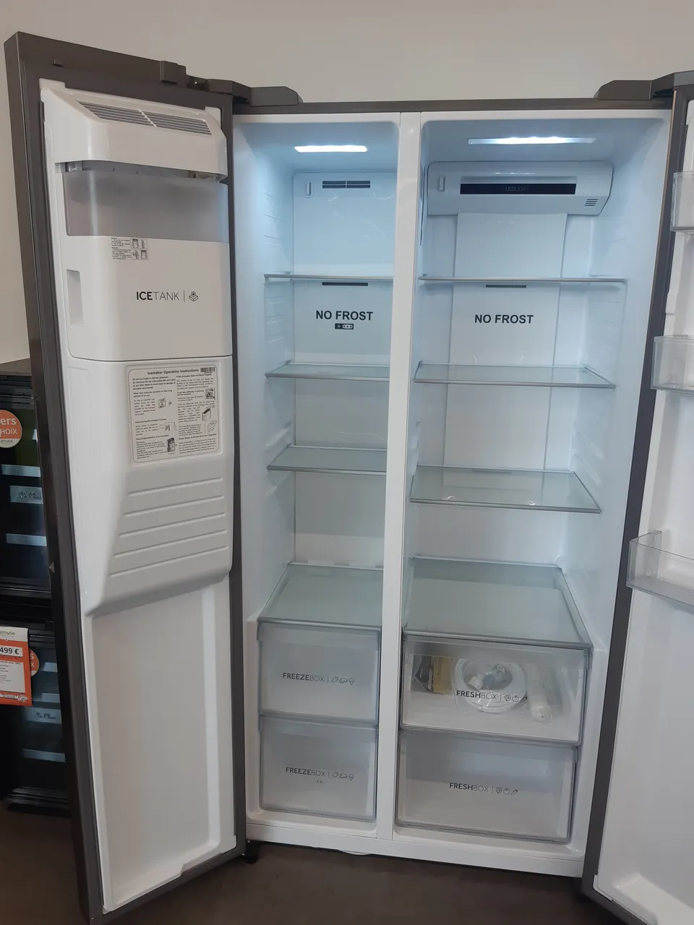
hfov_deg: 53.1
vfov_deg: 67.3
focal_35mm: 26
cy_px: 462
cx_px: 347
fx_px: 695
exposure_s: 1/60
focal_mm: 3.92
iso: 50
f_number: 1.7
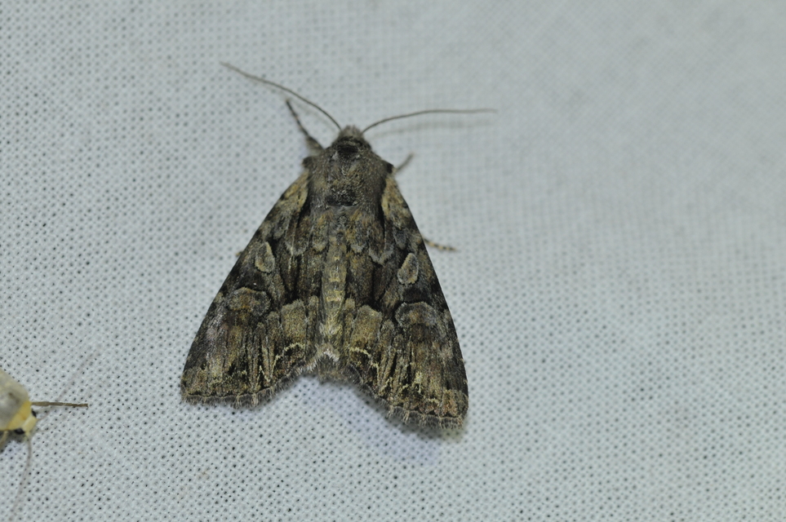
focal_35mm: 158
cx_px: 393
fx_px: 3435
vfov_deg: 8.7
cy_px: 261
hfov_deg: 13.1
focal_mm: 105
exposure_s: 1/60
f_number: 10
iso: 800
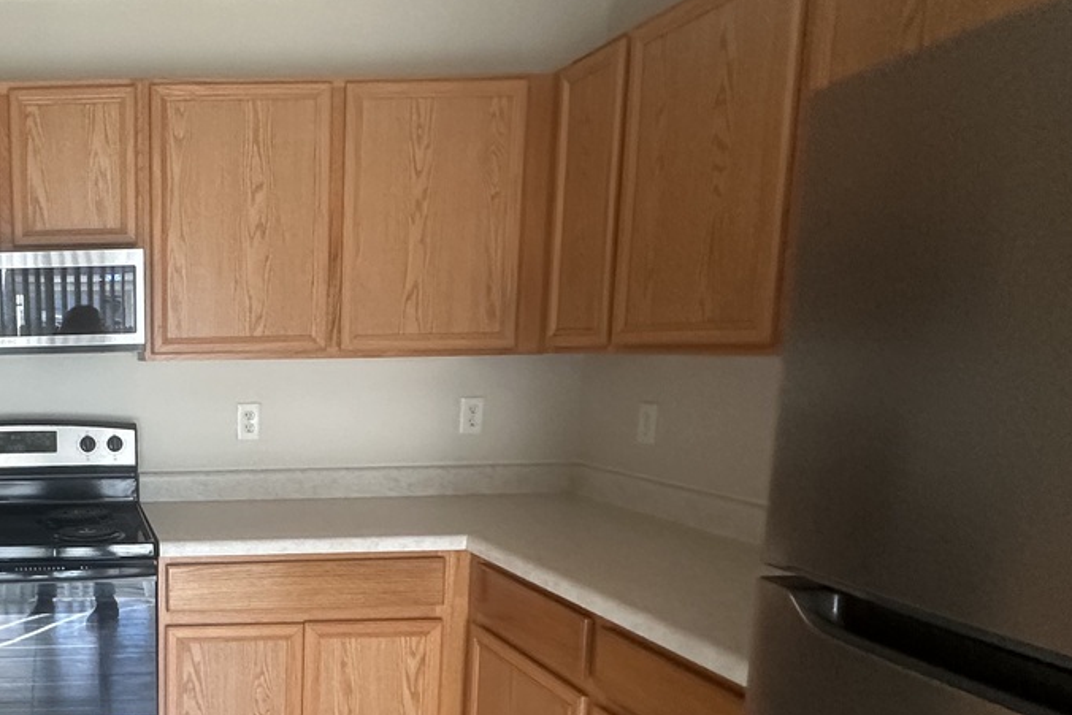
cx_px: 73
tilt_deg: -8.2
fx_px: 923
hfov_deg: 51.8
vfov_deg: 41.7
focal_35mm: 31
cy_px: 490
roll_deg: +0.4
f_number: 2.2
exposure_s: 1/99
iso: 320
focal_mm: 2.22
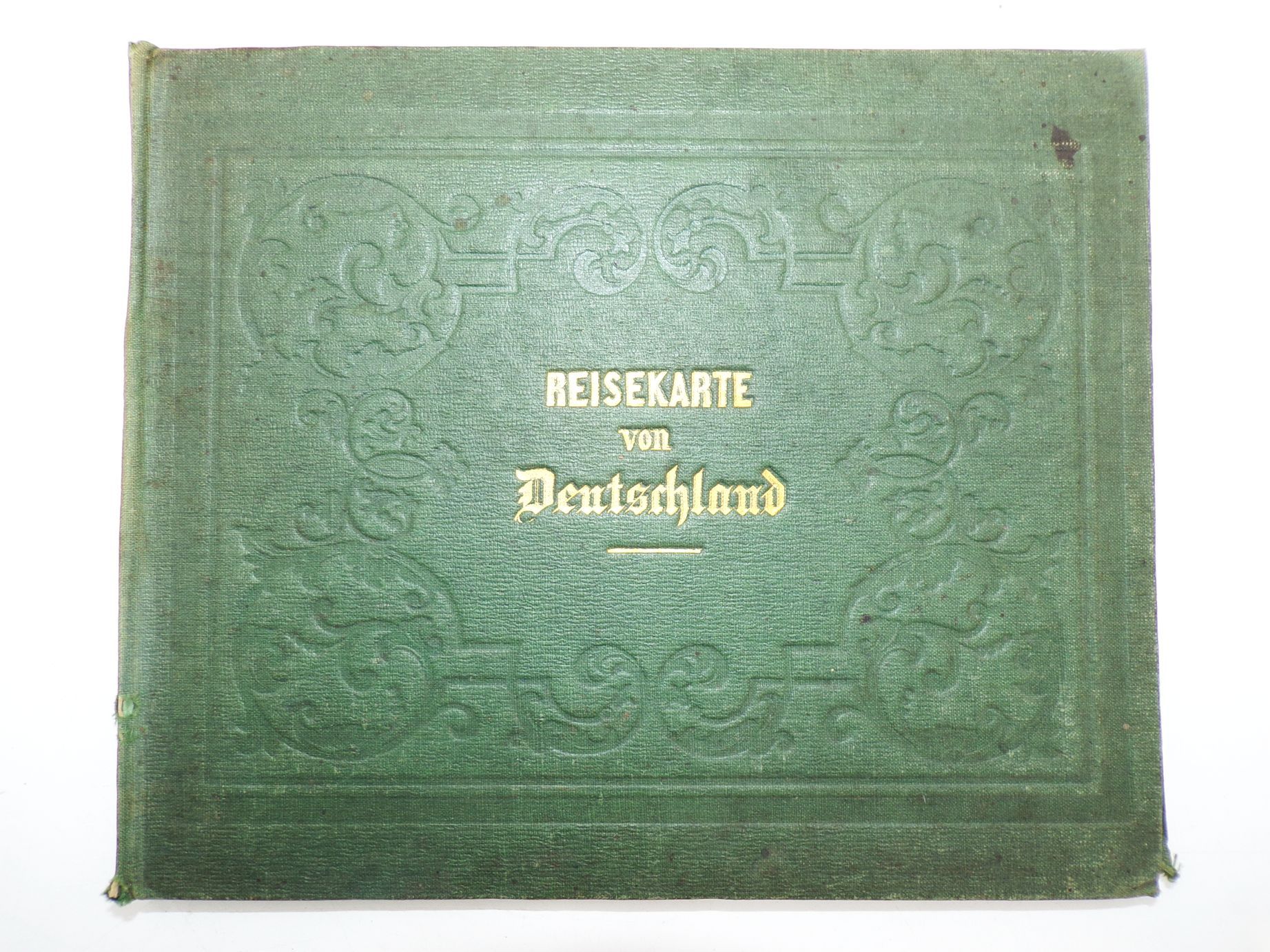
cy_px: 476
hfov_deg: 71.6
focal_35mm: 24
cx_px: 635
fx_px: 880
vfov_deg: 56.8
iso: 80
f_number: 3
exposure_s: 1/56
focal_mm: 4.3
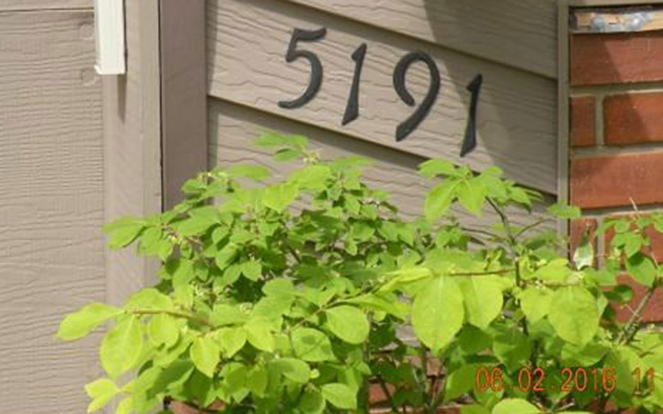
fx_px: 3144
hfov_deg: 12.0
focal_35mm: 174
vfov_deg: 7.5
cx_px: 300
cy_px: 108
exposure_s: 1/180
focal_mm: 21
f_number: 5
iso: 64
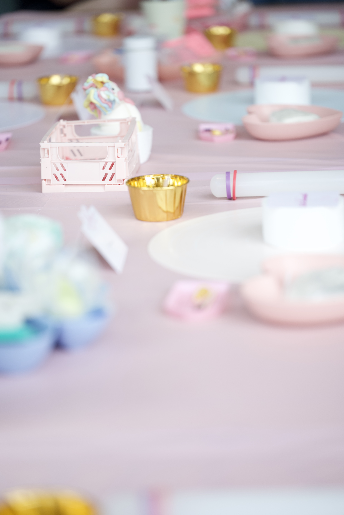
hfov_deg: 12.9
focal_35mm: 106
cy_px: 258
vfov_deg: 19.3
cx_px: 173
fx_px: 1519
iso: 200
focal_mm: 105
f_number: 2.8
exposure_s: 1/160
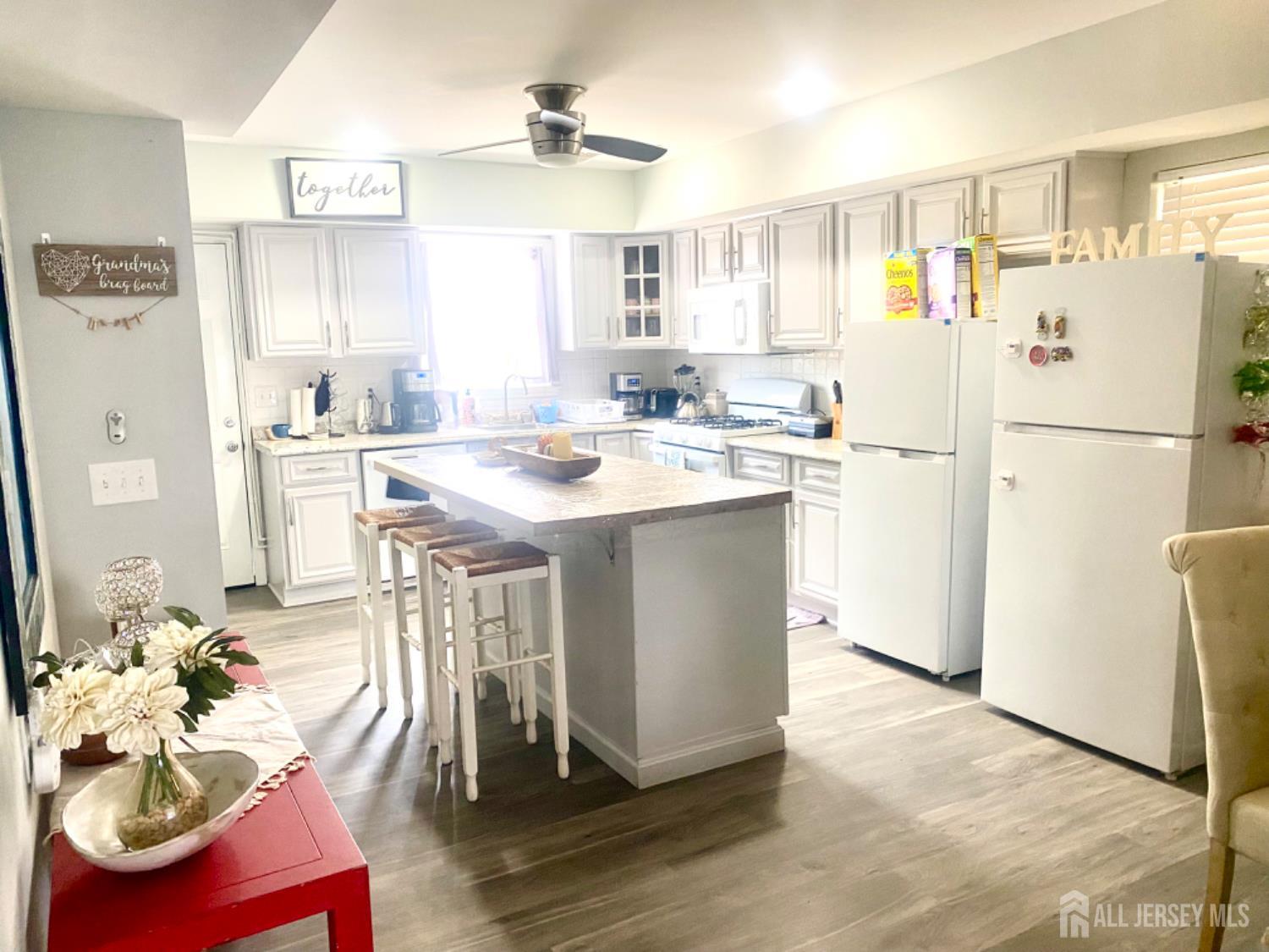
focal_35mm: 26
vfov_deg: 53.1
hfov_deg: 67.3
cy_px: 476
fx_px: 953
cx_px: 634
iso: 100
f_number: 1.8
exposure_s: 1/60
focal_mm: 4.25
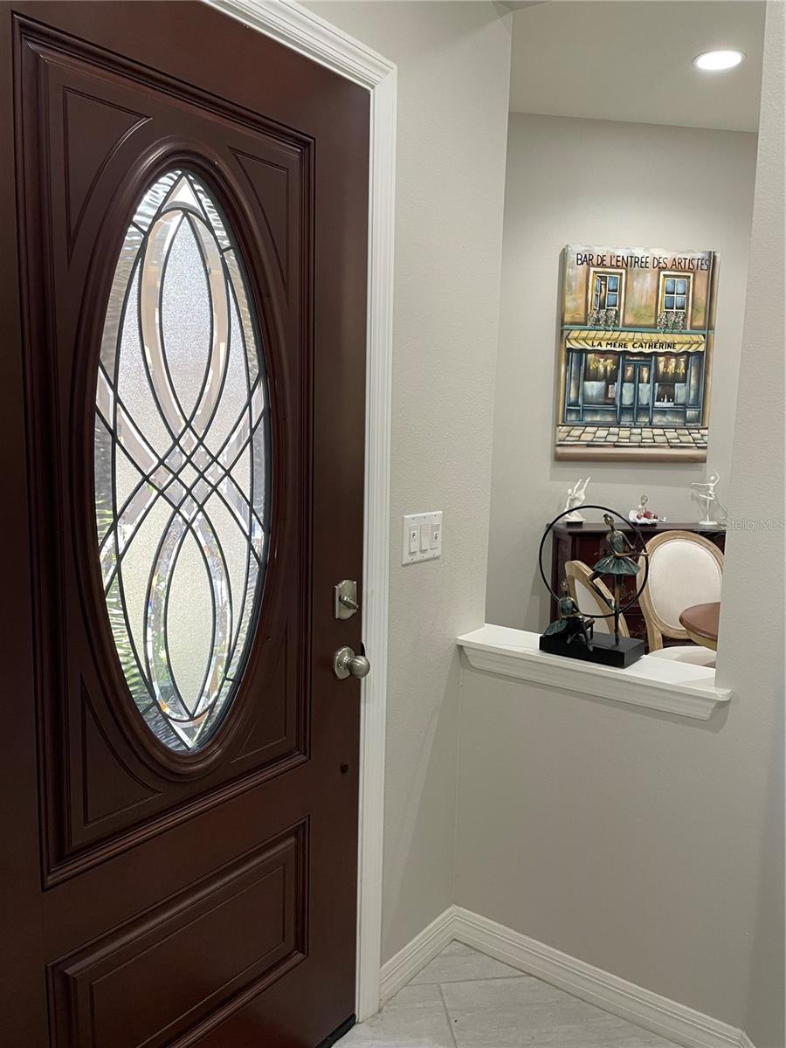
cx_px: 393
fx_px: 787
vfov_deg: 67.3
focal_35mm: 26
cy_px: 524
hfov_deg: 53.1
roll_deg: -1.2
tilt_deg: -6.1
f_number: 1.6
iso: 125
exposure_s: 1/60
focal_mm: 4.2
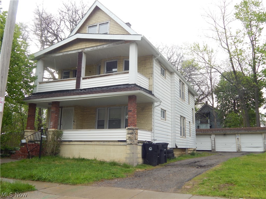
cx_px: 133
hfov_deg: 58.4
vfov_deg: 45.4
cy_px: 100
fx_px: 238
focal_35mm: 31
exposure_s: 1/125
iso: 125
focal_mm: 5.6
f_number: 3.2
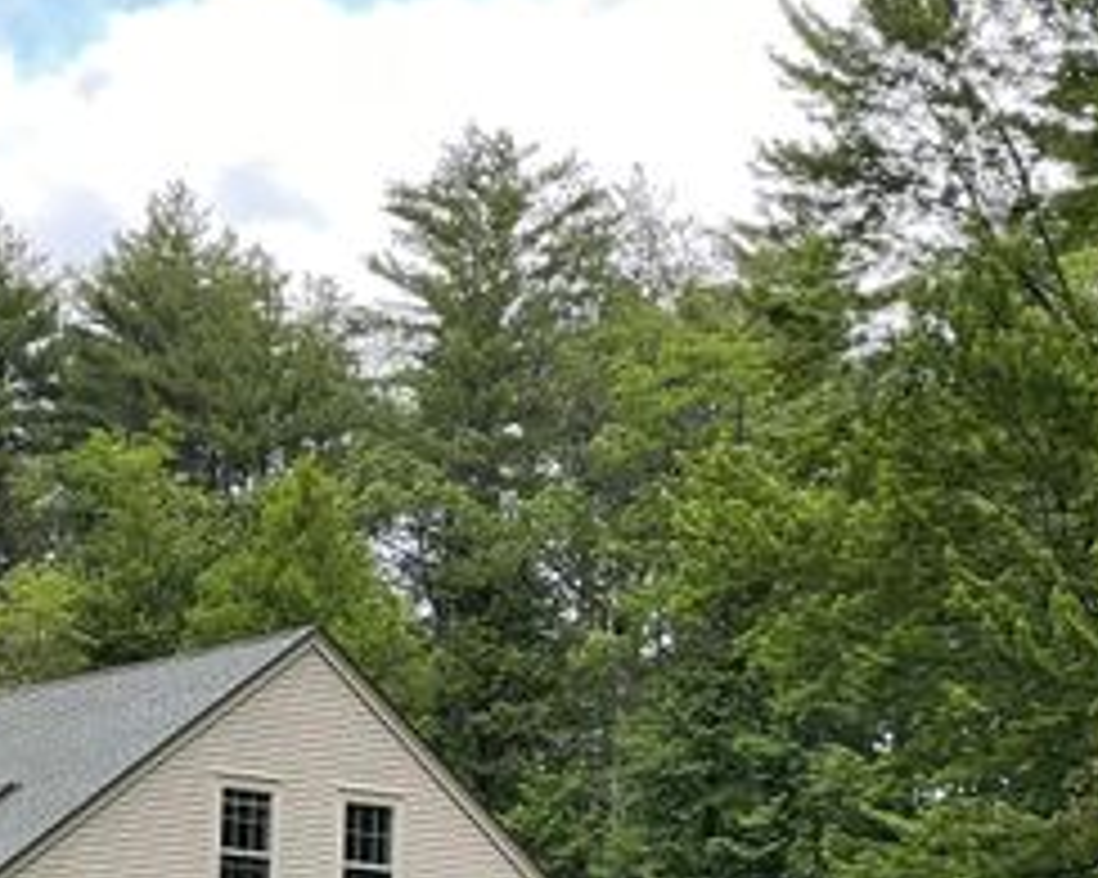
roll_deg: -2.0
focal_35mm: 125
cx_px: -148
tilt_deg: +5.4
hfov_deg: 15.0
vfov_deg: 12.1
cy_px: 959
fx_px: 4060
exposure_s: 1/214
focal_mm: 6
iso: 25
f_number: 2
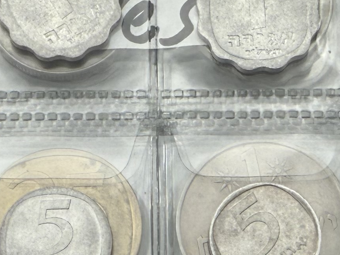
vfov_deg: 12.4
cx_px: 203
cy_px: 410
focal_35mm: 112
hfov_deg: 17.6
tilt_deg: -80.8
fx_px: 1100
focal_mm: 2.22
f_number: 2.2
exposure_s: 1/284
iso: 40
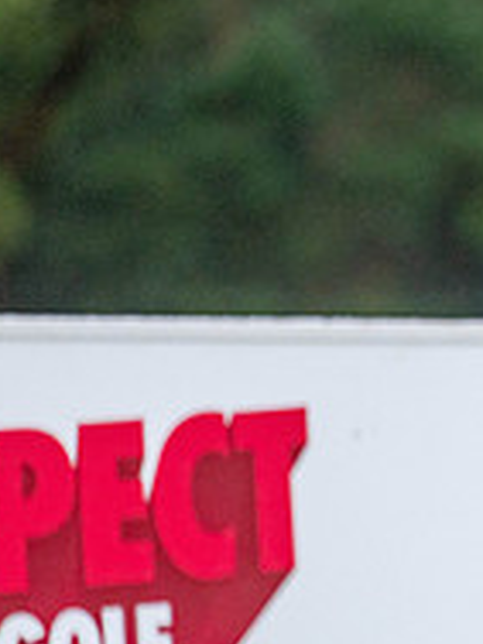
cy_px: 367
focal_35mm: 940
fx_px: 17488
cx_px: 884
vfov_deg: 2.1
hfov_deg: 1.6
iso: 1000
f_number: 4.5
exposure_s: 1/320
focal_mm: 300
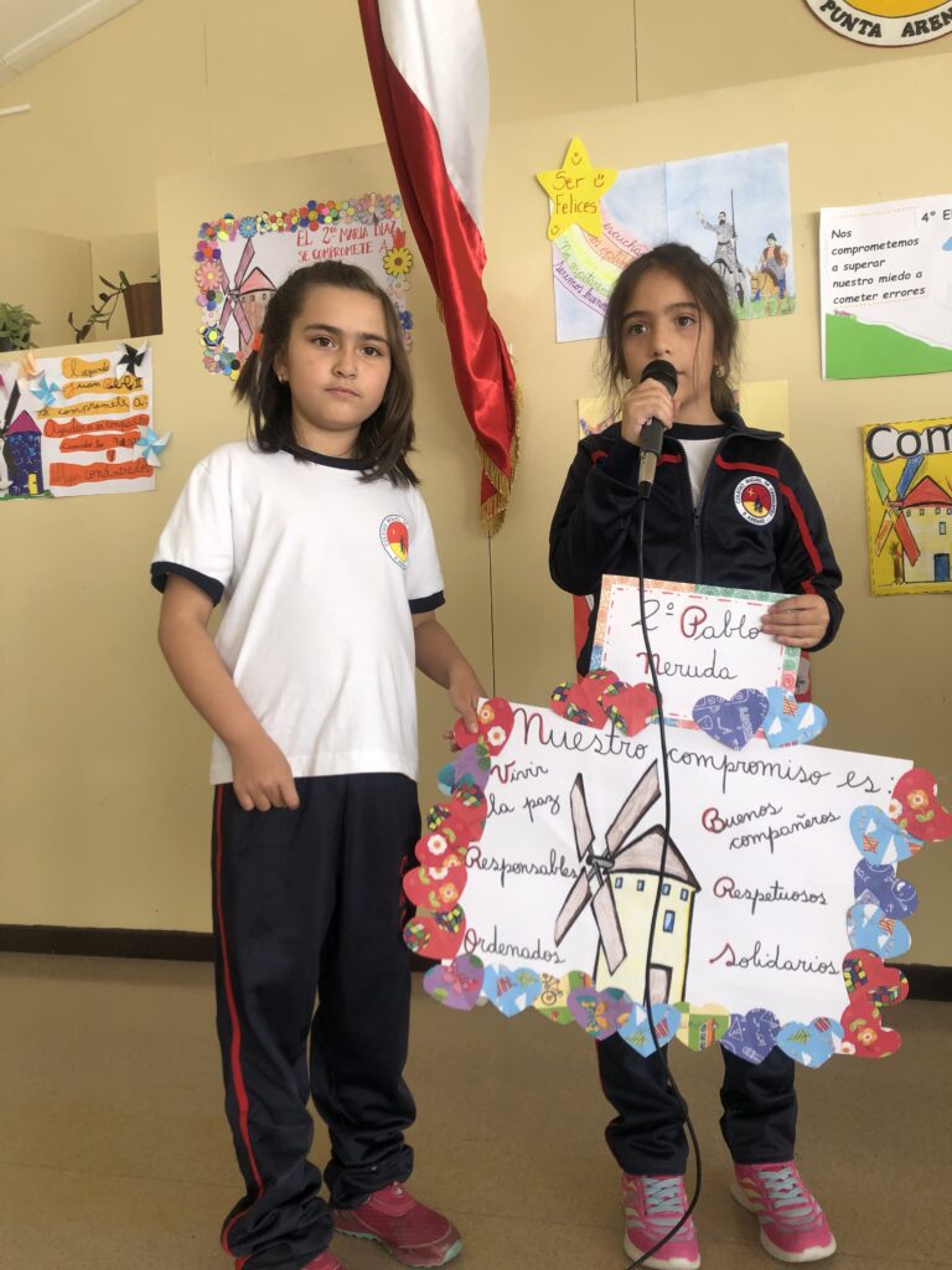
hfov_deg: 49.7
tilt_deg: -1.0
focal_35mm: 28
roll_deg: -0.7
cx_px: 476
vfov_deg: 63.4
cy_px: 635
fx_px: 1027
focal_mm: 3.99
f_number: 1.8
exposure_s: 1/120
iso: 50
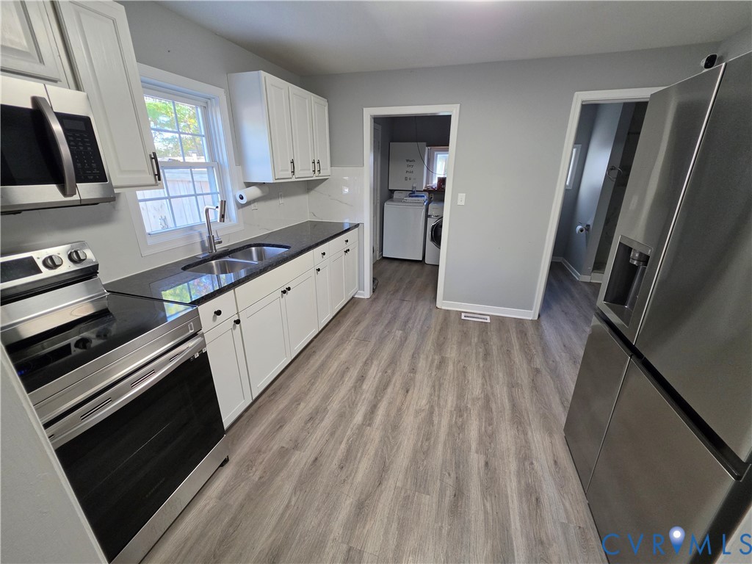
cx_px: 376
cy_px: 282
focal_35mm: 13
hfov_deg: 106.2
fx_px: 282
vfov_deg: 89.9
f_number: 1.9
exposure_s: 1/120
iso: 250
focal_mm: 2.2
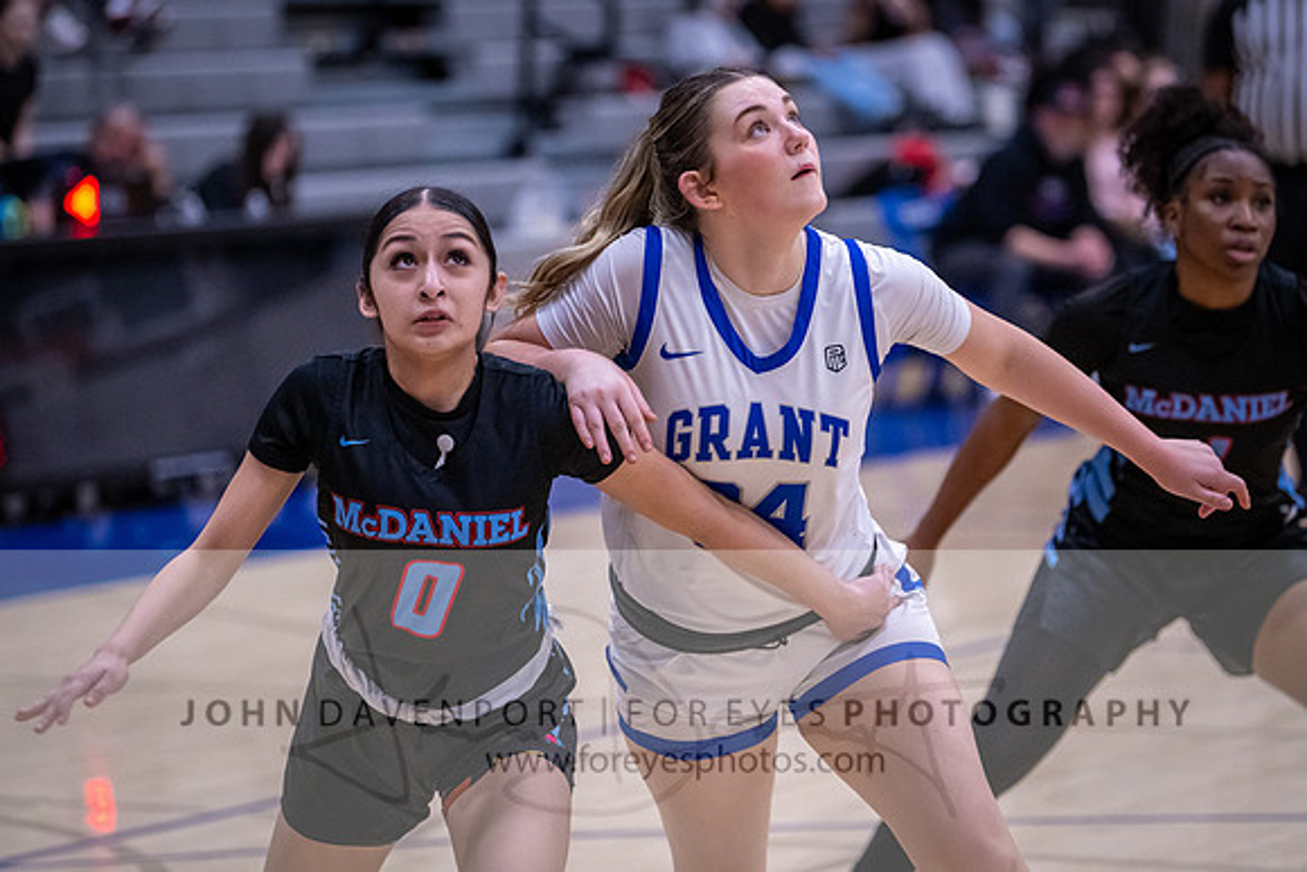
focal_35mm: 159
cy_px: 360
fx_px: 5756
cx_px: 684
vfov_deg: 8.7
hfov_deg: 13.0
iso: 7200
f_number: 2.8
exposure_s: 1/1000
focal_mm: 135
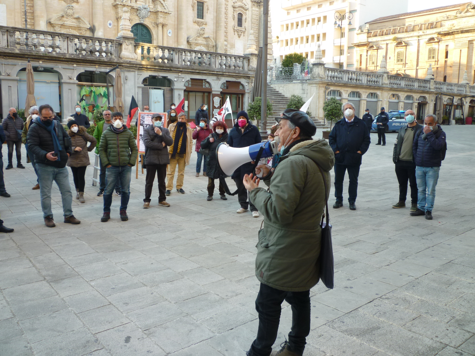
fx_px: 398
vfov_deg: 48.2
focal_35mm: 29
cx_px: 238
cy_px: 178
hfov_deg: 61.7
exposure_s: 1/60
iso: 80
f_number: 3.3
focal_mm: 5.2
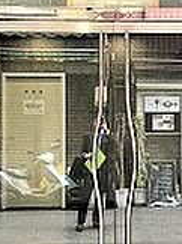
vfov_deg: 23.6
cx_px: 141
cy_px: 114
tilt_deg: +3.0
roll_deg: +1.7
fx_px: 583
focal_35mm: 83
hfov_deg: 17.6
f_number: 1.8
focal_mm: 3.99
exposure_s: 1/15
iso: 50
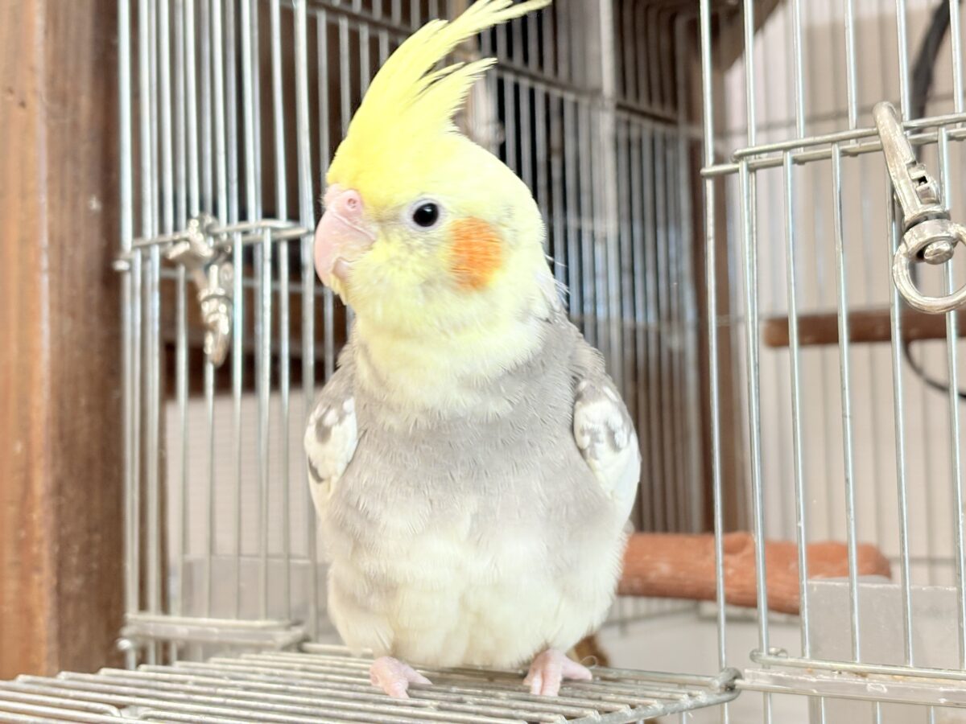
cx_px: 483
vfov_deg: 28.0
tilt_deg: +5.3
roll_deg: +1.9
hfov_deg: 36.8
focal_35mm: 52
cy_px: 362
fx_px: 1451
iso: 64
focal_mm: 5.96
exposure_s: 1/50
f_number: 1.6
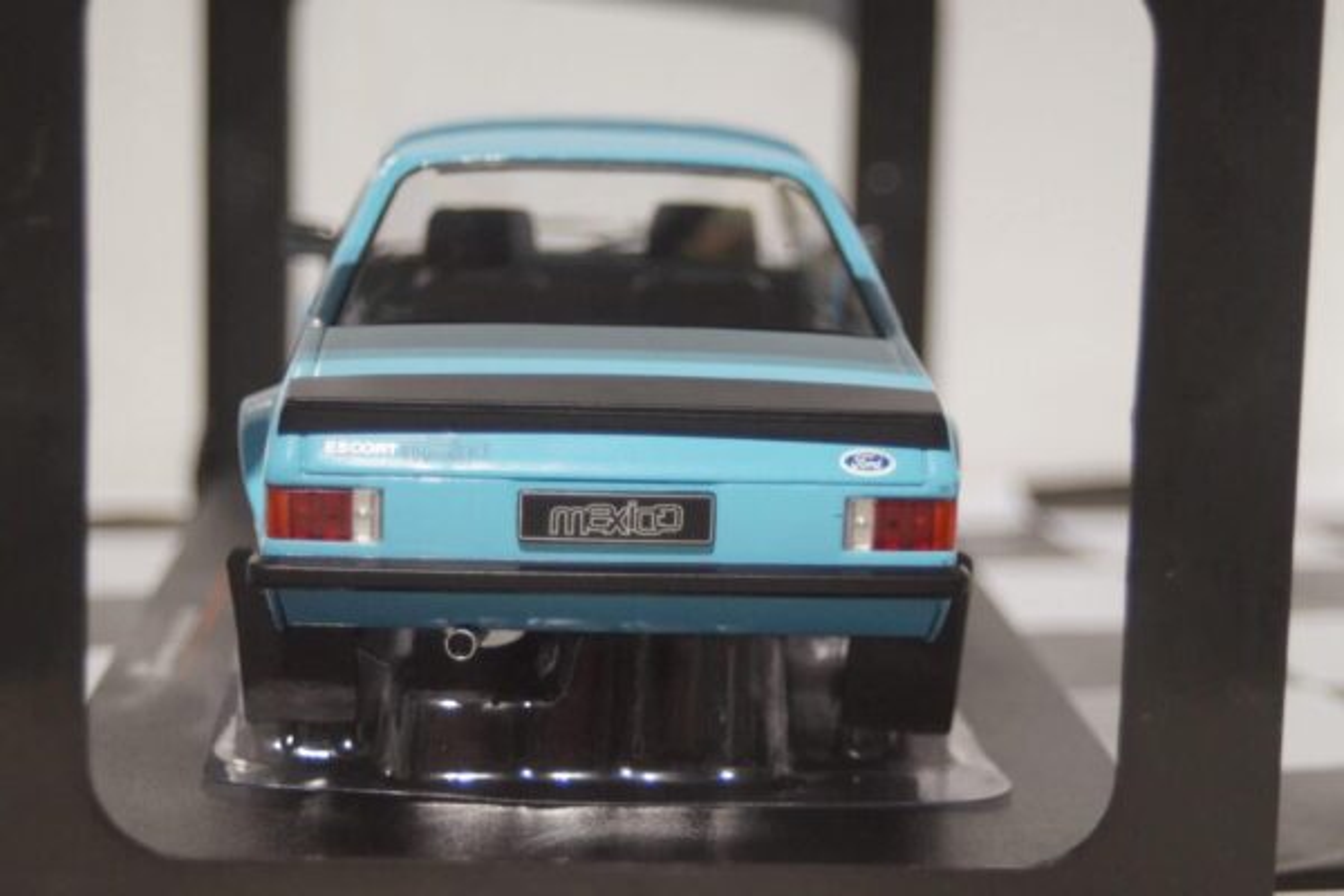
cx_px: 672
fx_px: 3080
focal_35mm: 82
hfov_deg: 24.6
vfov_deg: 16.6
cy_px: 448
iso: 2500
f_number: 5
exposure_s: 1/160
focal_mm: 55
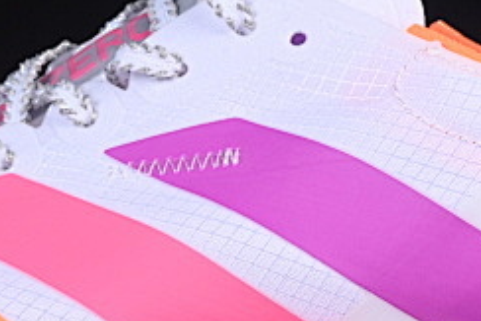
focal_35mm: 332
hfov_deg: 6.2
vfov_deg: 4.1
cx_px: 233
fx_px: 4438
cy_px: 108
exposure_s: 1/80
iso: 160
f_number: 8
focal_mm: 50
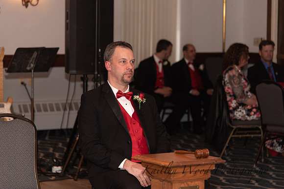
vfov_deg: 11.4
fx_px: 947
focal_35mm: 120
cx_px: 142
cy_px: 94
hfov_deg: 17.1
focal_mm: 120
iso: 800
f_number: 4
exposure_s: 1/200
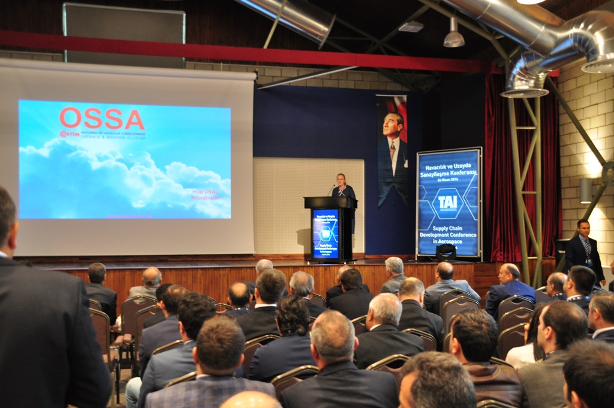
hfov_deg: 49.6
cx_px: 307
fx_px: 664
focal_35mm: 39
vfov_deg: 34.1
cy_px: 204
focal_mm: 26
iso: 1000
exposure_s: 1/40
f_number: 4
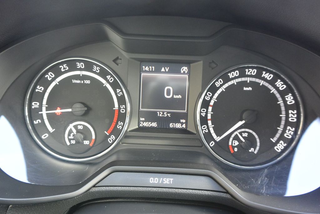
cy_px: 107
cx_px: 160
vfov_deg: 47.9
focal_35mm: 27
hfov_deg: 67.4
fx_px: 240
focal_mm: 10
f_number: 3.5
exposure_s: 1/50
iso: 800
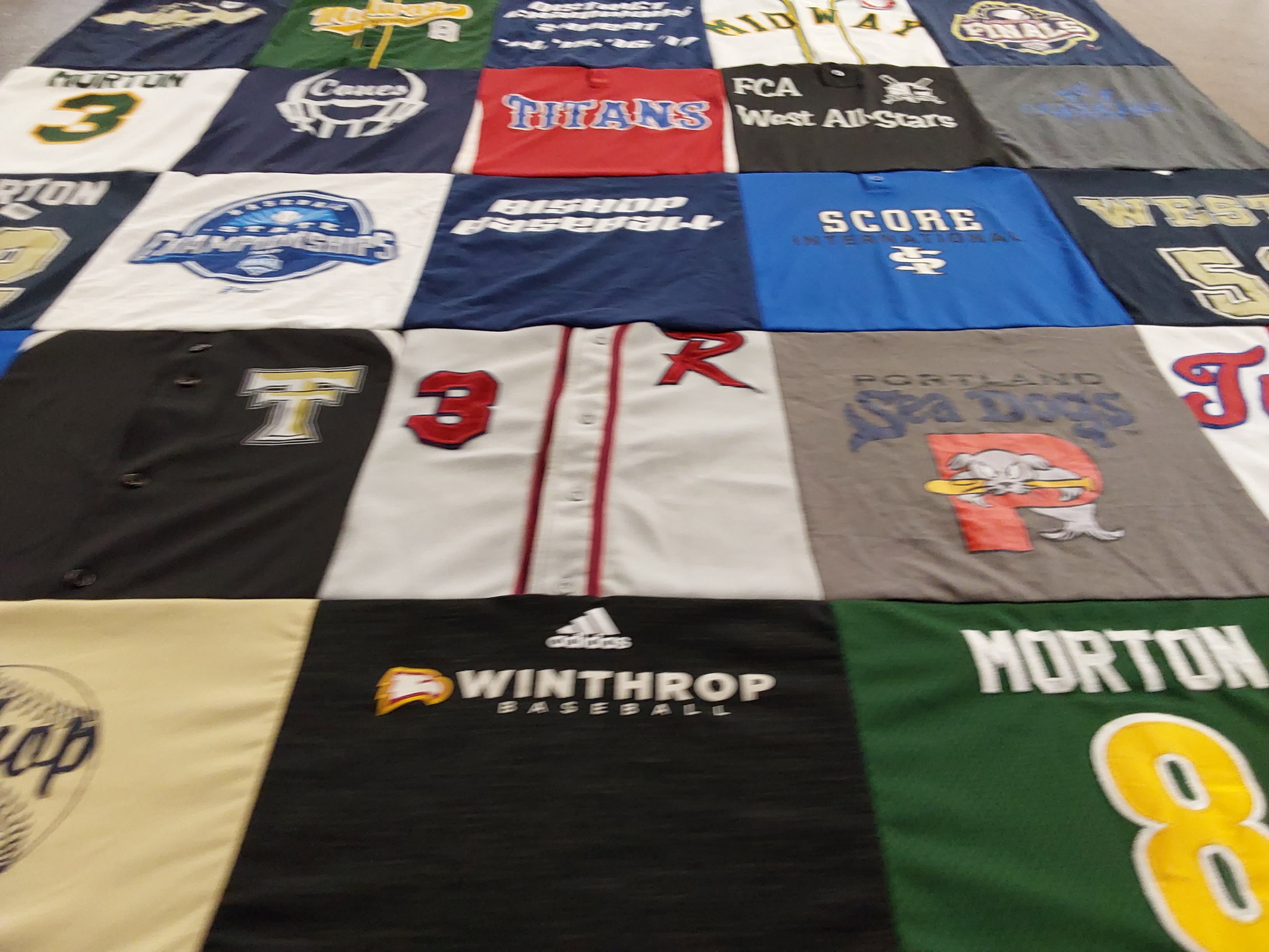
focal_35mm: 28
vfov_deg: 49.7
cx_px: 634
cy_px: 476
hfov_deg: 63.4
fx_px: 1026
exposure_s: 1/60
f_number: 1.9
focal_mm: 2.91
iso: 160
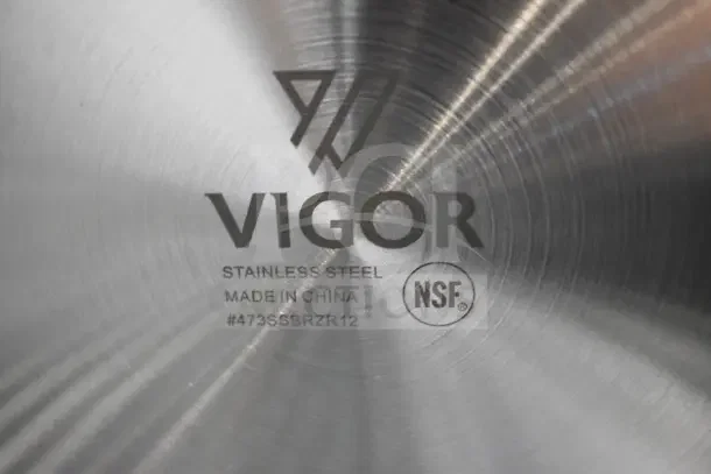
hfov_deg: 45.0
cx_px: 356
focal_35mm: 44
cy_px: 237
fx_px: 859
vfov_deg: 30.9
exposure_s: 1/50
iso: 7200
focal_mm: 29
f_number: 4.2
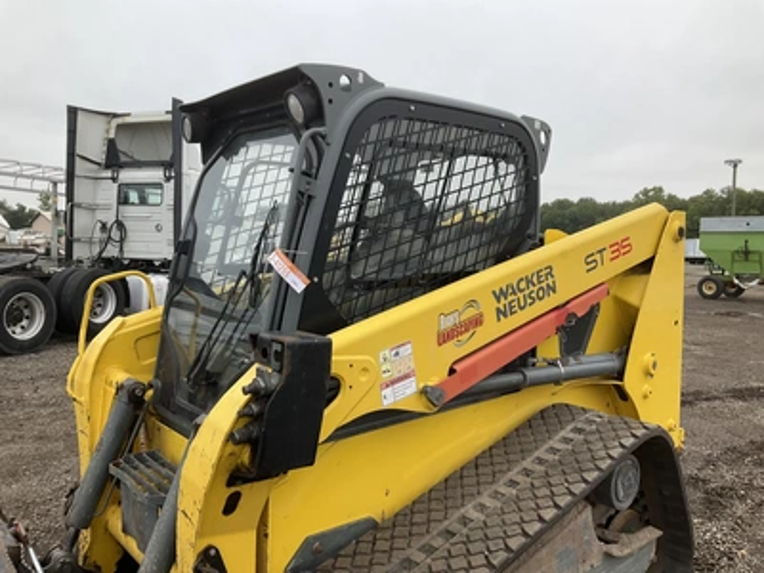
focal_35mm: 29
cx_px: 382
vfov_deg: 48.2
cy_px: 286
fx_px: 640
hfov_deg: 61.7
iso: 40
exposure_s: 1/122
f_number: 1.8
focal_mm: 3
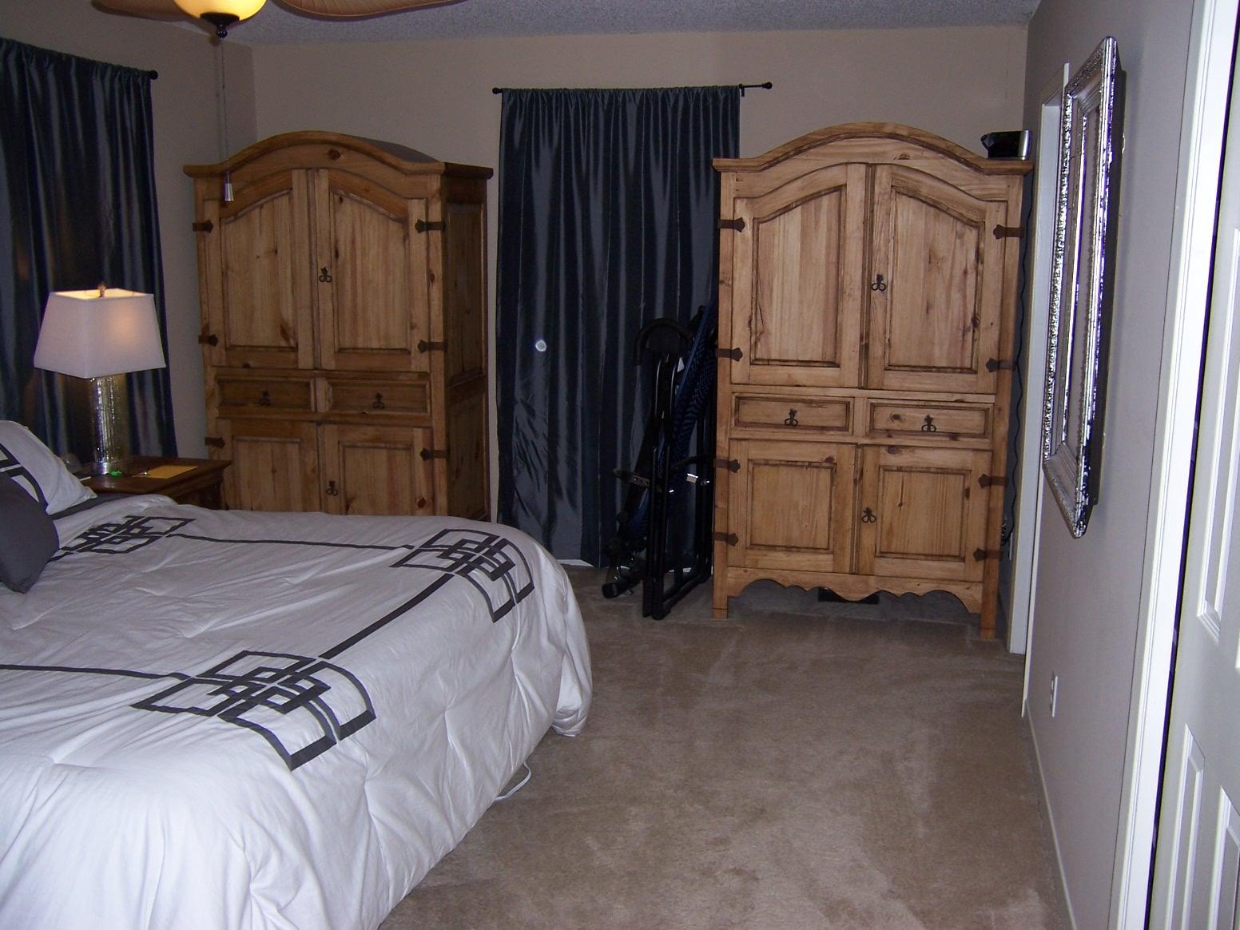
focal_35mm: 33
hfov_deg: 55.4
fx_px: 1182
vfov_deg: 42.9
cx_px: 620
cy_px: 465
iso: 80
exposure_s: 1/60
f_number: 2.8
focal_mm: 5.5
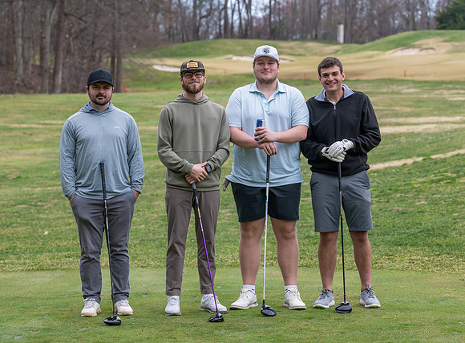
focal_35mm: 120
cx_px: 262
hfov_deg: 16.5
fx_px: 1602
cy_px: 159
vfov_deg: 12.2
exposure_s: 1/500
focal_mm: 98
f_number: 5
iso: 180
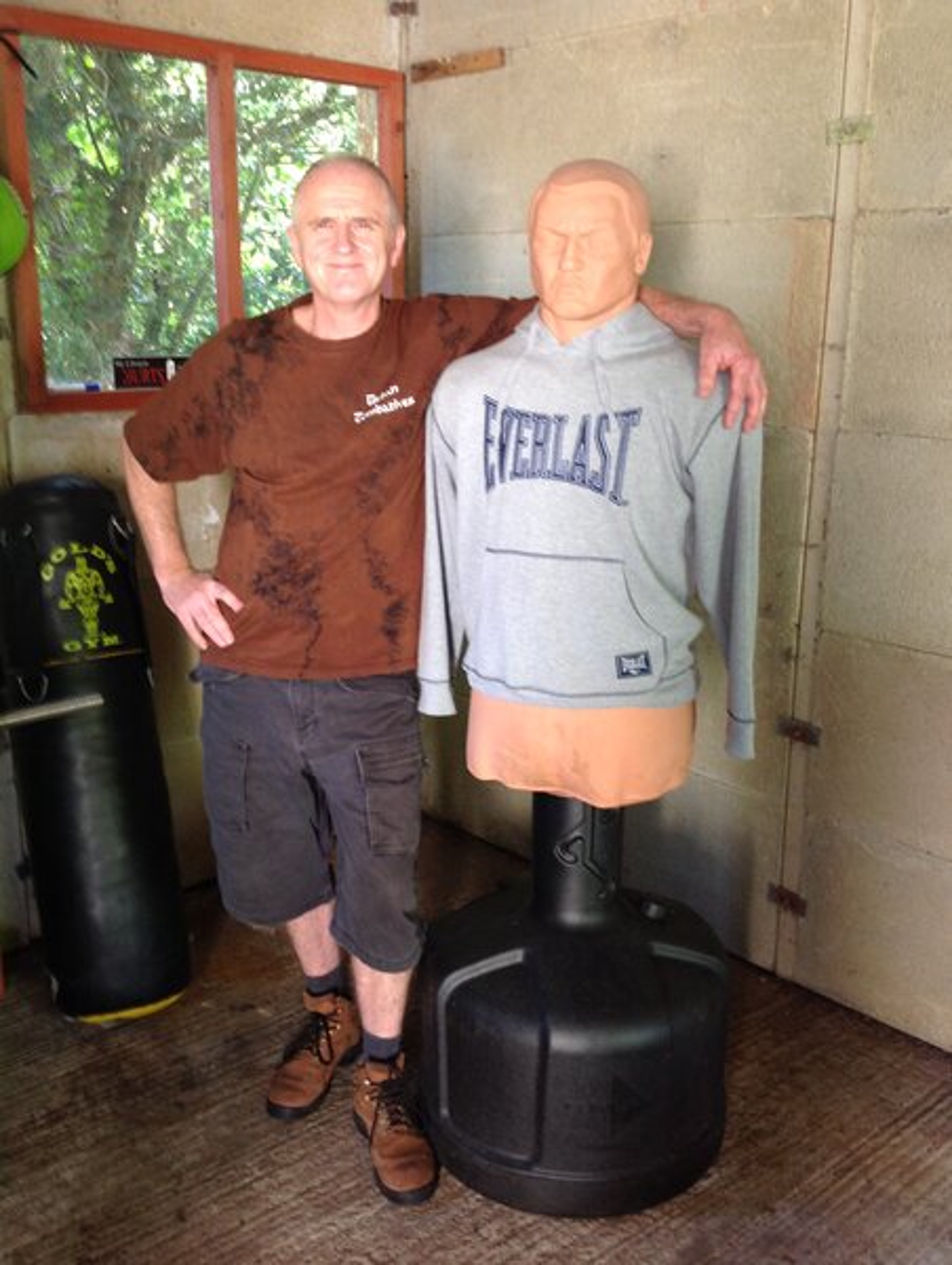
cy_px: 632
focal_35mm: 35
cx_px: 476
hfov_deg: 40.8
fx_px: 1280
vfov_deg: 52.6
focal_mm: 4.28
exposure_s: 1/15
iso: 80
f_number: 2.4
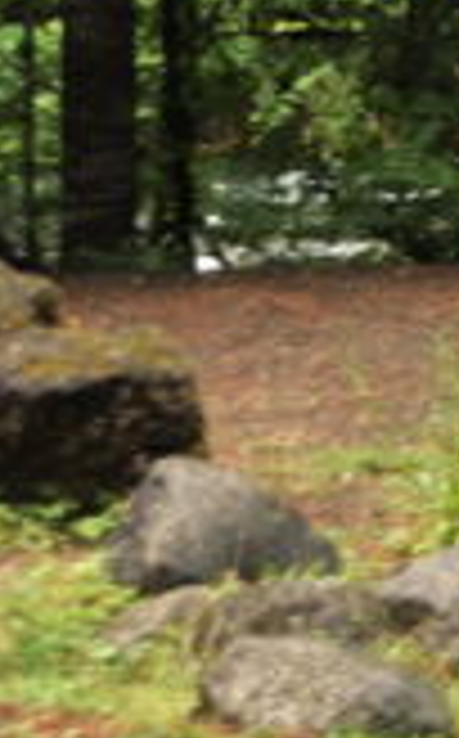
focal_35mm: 154
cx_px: 1678
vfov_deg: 13.4
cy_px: 14
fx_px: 3093
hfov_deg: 7.0
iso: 320
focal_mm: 31
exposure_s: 1/80
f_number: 4.5
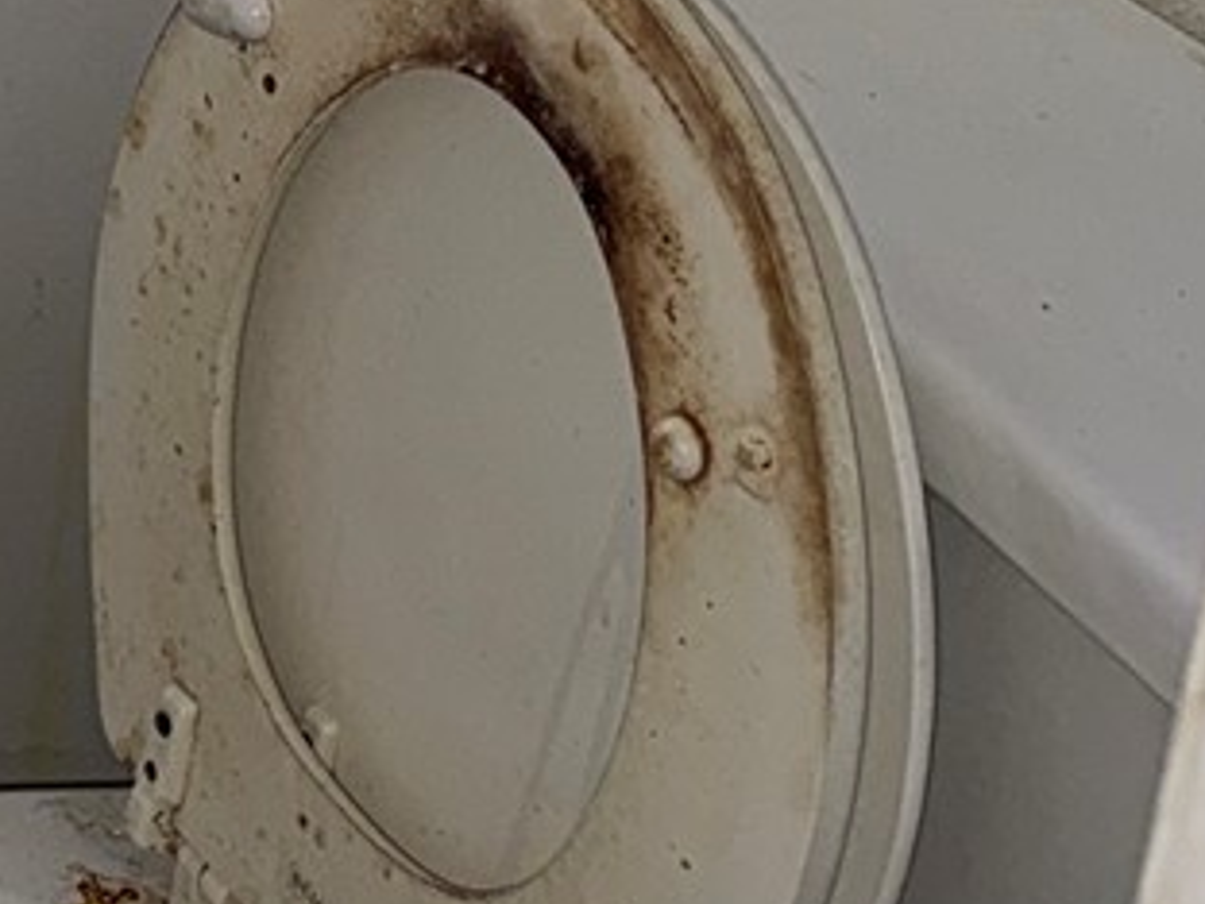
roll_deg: +0.2
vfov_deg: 11.0
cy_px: -865
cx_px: -1305
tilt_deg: -18.6
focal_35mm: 123
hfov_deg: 13.4
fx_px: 4282
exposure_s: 1/17
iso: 80
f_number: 1.78
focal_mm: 6.76
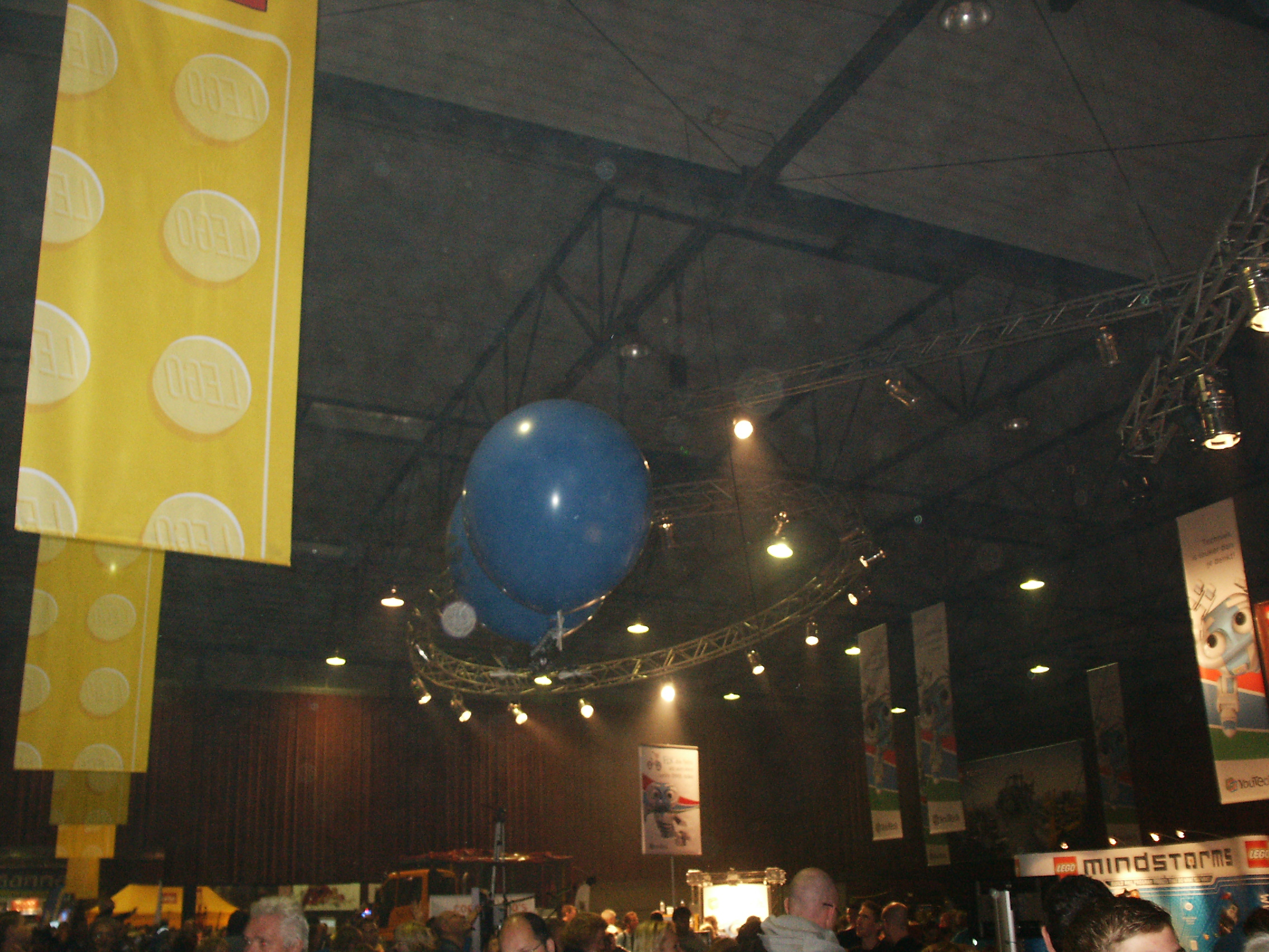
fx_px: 1283
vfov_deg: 40.7
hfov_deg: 52.6
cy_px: 476
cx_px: 634
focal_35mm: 35
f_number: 3
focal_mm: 7.18
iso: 200
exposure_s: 1/45
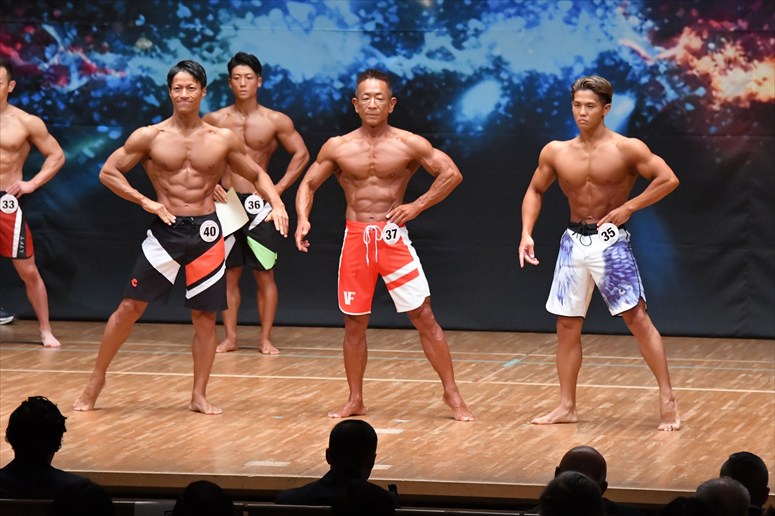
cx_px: 388
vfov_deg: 6.1
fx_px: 4841
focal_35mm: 225
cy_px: 258
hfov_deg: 9.2
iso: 8000
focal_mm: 150
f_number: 5.6
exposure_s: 1/400
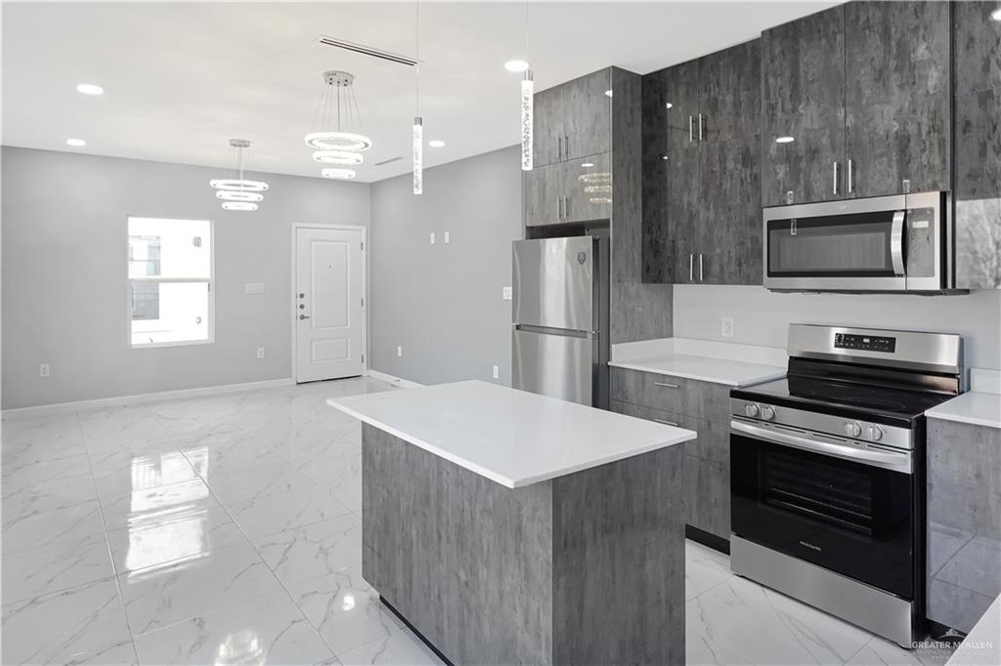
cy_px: 333
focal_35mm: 20
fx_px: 556
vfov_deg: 61.9
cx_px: 500
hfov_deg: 84.0
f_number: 2
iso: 125
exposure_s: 1/80
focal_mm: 7.6
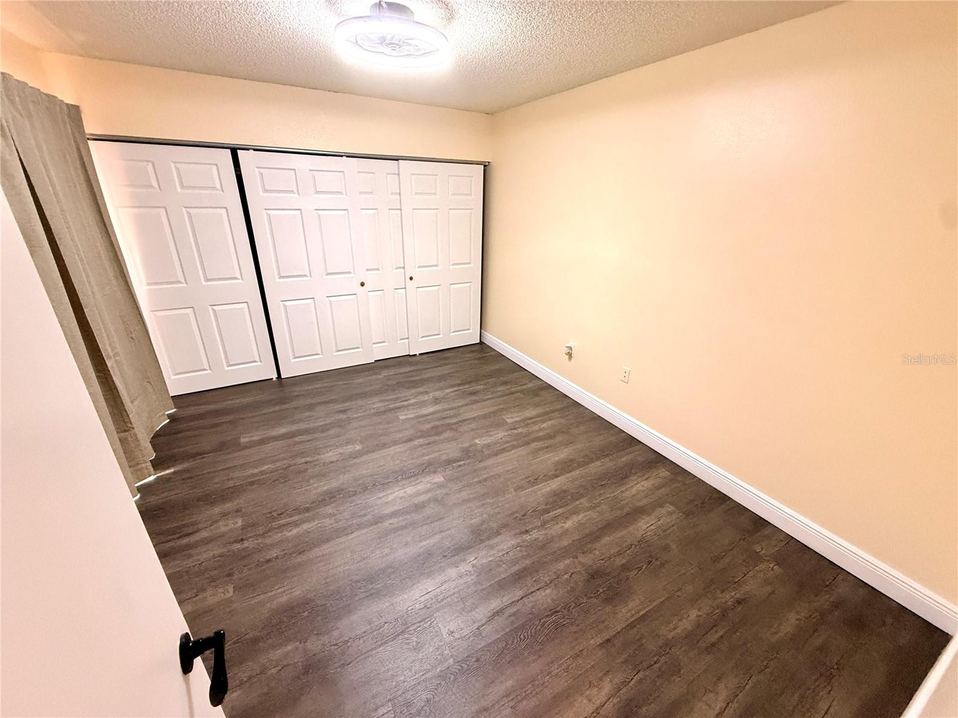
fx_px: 387
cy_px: 359
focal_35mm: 14
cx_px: 479
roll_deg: -1.7
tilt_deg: -21.6
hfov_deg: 102.1
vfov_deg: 85.7
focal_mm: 2.22
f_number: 2.2
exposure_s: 1/60
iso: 400
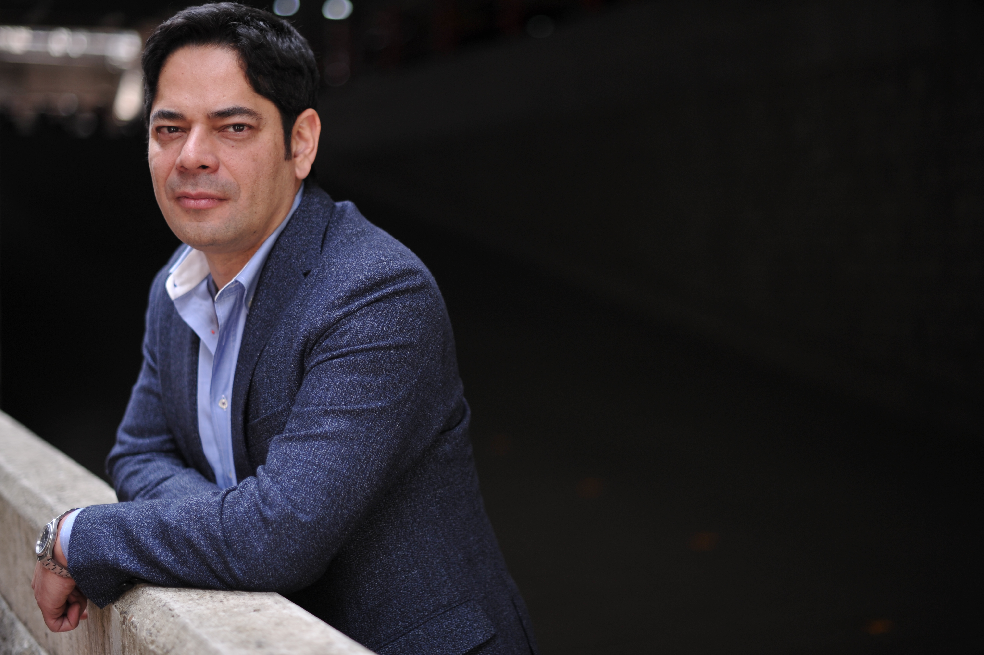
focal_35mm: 53
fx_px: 1448
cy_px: 312
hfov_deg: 37.5
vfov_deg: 25.5
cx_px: 471
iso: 320
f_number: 1.6
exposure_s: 1/800
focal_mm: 50
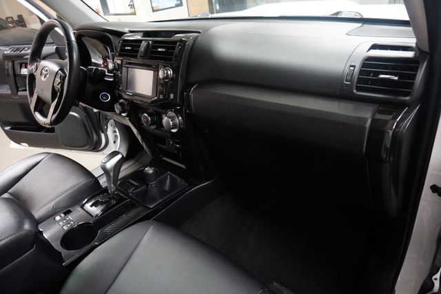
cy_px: 147
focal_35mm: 24
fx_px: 294
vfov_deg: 53.1
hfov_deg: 73.8
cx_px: 220
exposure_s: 1/60
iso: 6400
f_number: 3.5
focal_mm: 16
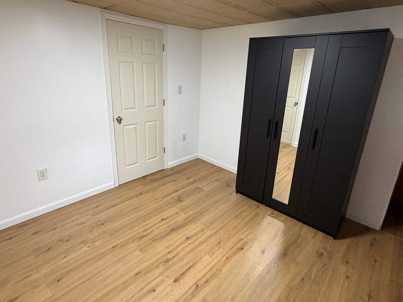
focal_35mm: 19
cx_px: 202
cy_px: 136
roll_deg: -1.3
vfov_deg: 68.5
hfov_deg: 84.7
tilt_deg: -16.0
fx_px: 221
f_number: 2.2
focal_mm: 2.22
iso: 500
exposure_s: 1/60
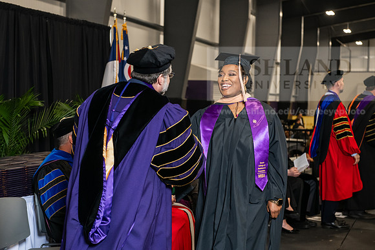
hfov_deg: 28.8
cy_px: 125
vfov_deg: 19.5
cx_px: 188
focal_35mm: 70
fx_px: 729
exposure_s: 1/200
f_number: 5
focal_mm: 70
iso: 2000
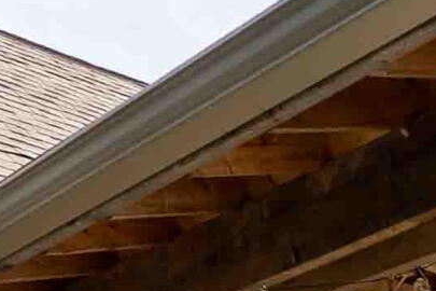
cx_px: 929
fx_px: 1344
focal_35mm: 111
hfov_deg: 14.5
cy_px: 752
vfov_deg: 10.3
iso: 100
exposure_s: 1/200
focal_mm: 10
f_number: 5
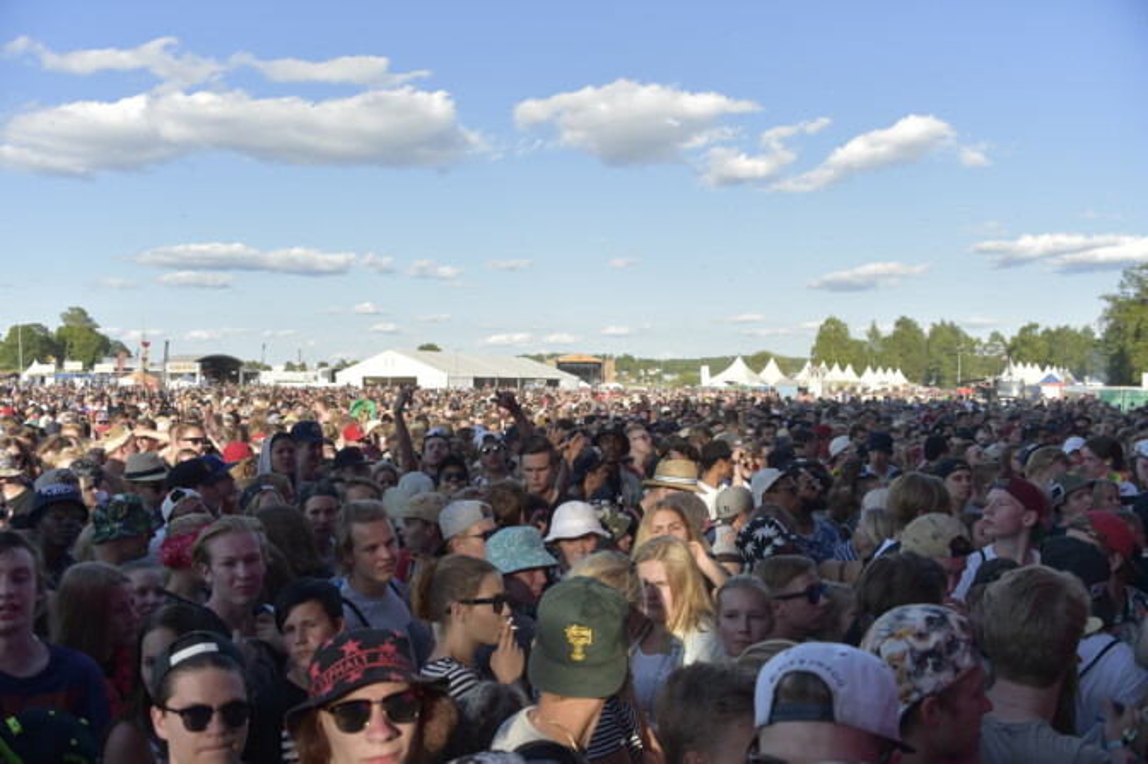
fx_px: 892
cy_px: 382
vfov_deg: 46.3
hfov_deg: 65.5
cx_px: 574
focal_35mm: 28
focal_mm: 28
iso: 100
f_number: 5.6
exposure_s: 1/320
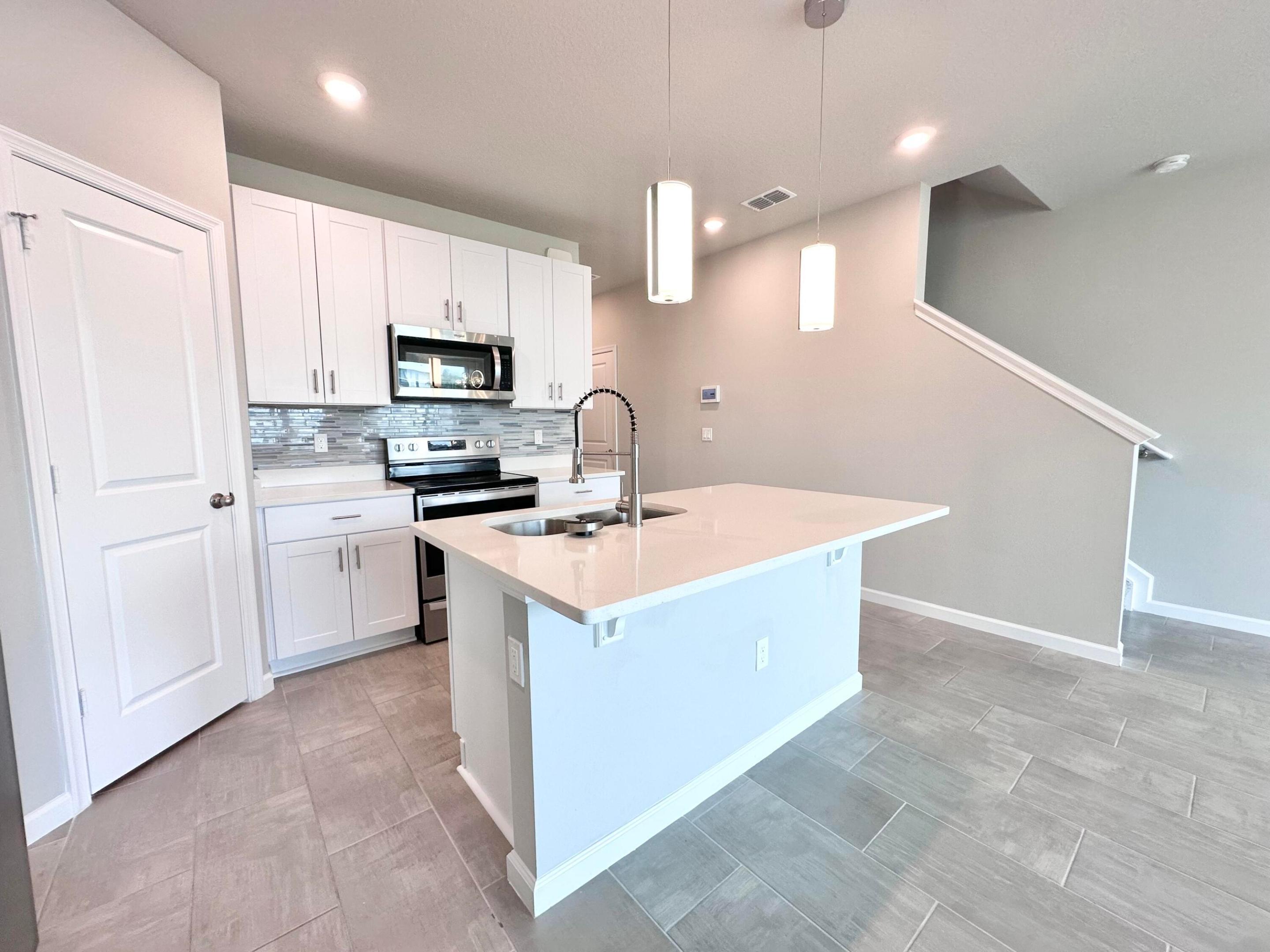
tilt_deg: -5.4
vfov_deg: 85.7
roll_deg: +0.2
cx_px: 635
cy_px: 476
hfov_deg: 102.1
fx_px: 514
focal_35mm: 14
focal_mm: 2.22
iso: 100
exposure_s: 1/120
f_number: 2.2
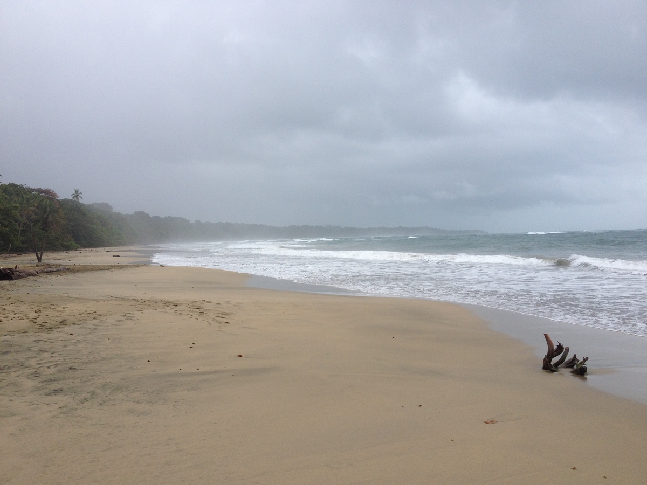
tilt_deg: -3.7
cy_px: 242
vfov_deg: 40.7
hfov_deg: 52.6
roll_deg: +2.1
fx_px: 654
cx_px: 324
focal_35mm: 35
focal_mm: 4.28
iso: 50
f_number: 2.4
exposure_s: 1/726
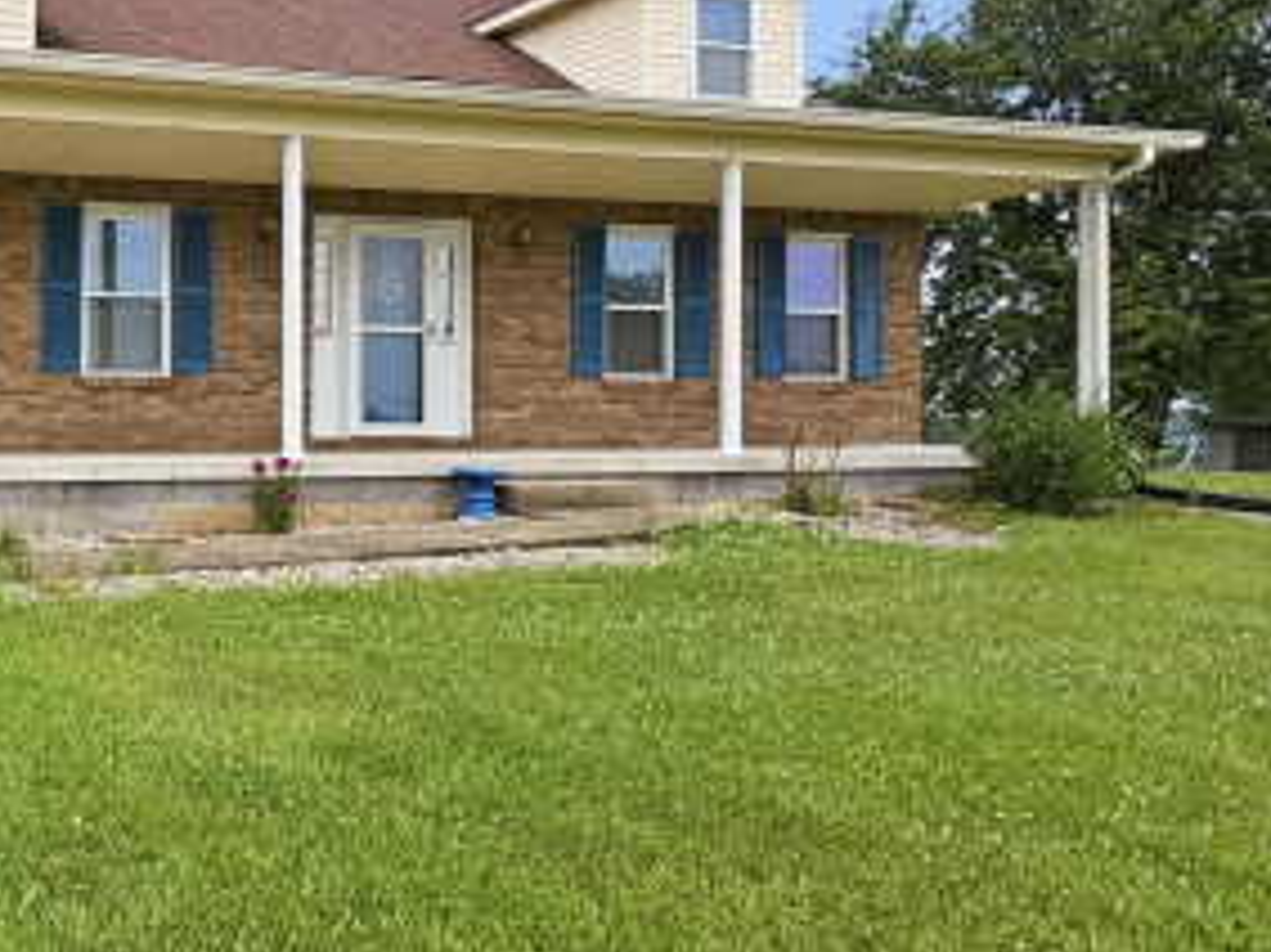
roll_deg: -1.0
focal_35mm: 33
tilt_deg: -1.8
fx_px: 1211
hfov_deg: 44.0
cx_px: -92
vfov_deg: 42.9
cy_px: 467
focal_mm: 2.2
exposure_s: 1/770
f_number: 2.2
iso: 40
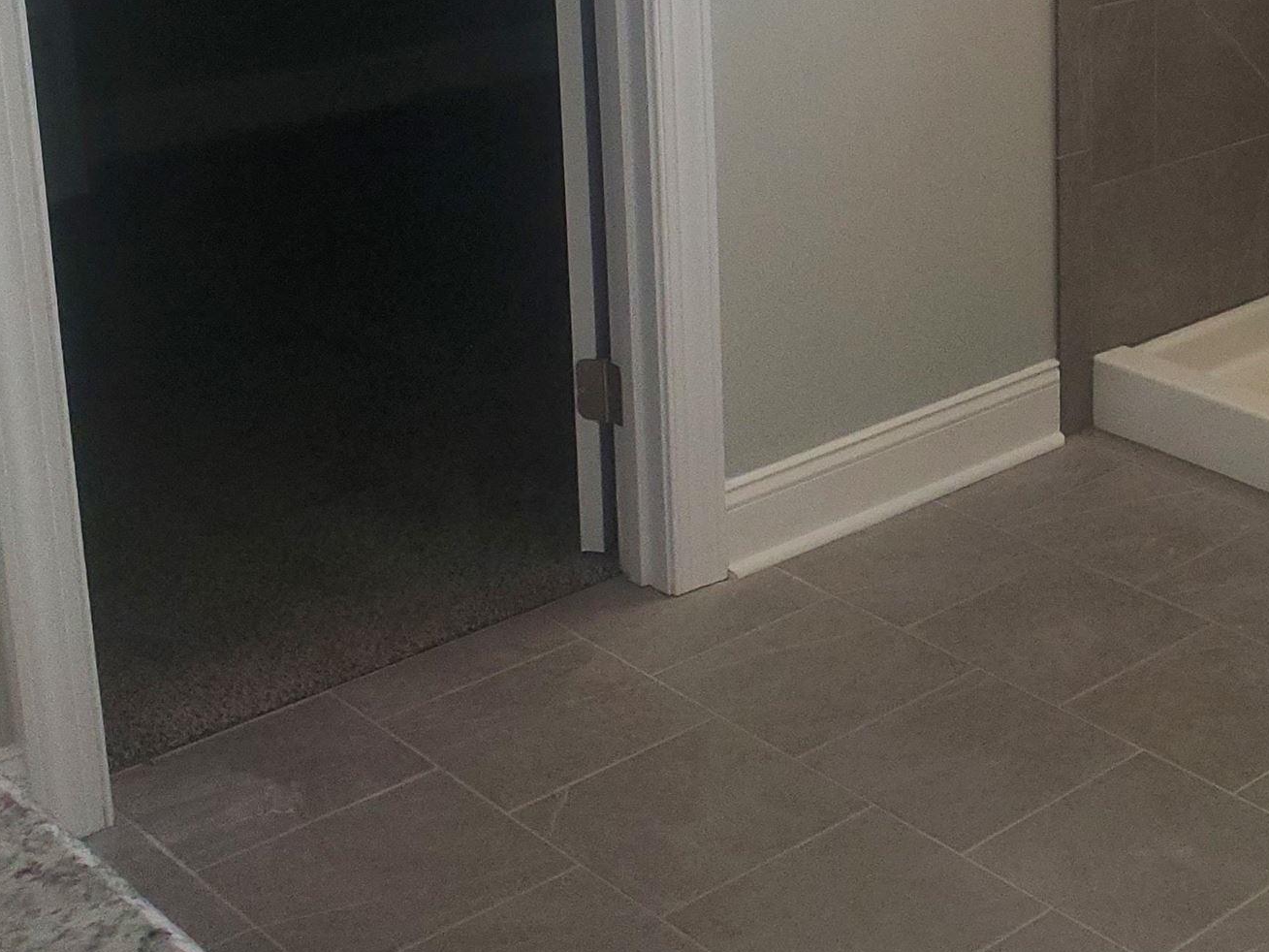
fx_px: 2236
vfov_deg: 23.1
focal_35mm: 61
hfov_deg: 30.0
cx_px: 1204
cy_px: 10
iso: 250
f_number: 2.4
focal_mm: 4.3
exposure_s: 1/120
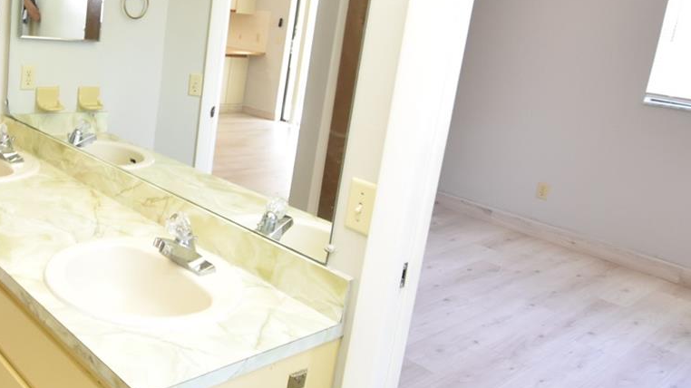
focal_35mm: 33
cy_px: 129
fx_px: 604
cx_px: 141
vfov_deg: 35.2
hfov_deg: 55.4
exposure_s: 1/30
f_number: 3.5
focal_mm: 10
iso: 800
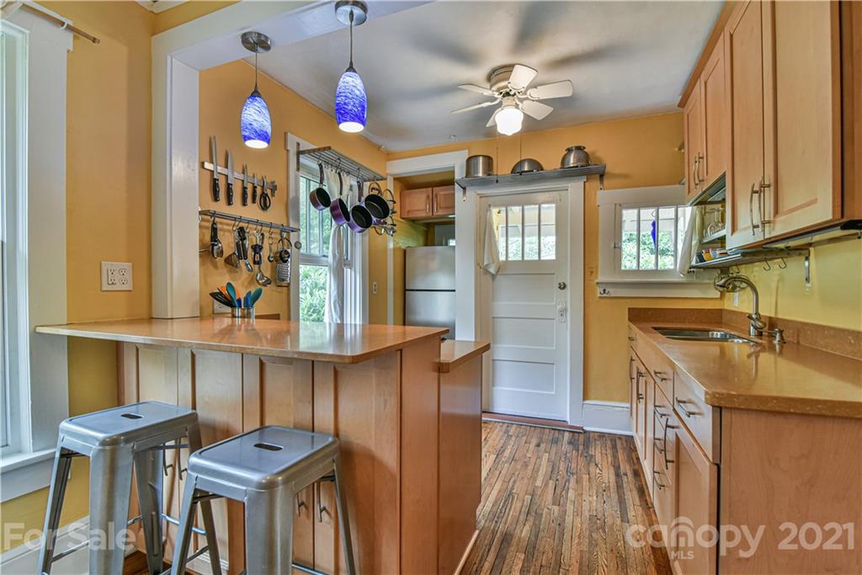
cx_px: 431
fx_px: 383
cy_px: 288
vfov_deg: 73.8
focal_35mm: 16
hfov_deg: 96.7
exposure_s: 1/100
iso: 1600
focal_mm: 16
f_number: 5
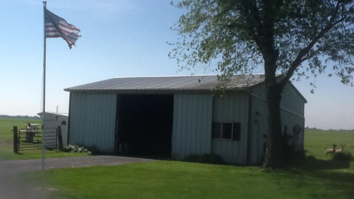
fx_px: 460
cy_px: 111
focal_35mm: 49
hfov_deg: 42.1
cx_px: 176
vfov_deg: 24.4
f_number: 2.4
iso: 40
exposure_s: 1/2058
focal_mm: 2.03
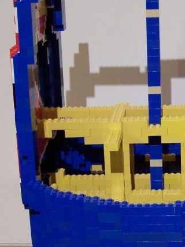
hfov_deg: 15.3
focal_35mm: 96
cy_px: 142
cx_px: 147
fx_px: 684
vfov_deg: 20.4
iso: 80
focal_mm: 6.7
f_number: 2.8
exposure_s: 1/3
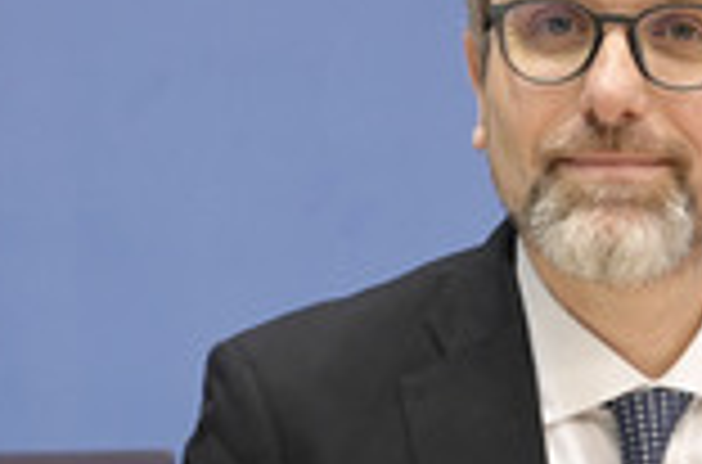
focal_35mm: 116
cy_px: 428
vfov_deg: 11.6
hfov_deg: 17.5
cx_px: 587
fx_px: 2255
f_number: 5
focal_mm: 40
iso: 3200
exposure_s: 1/400
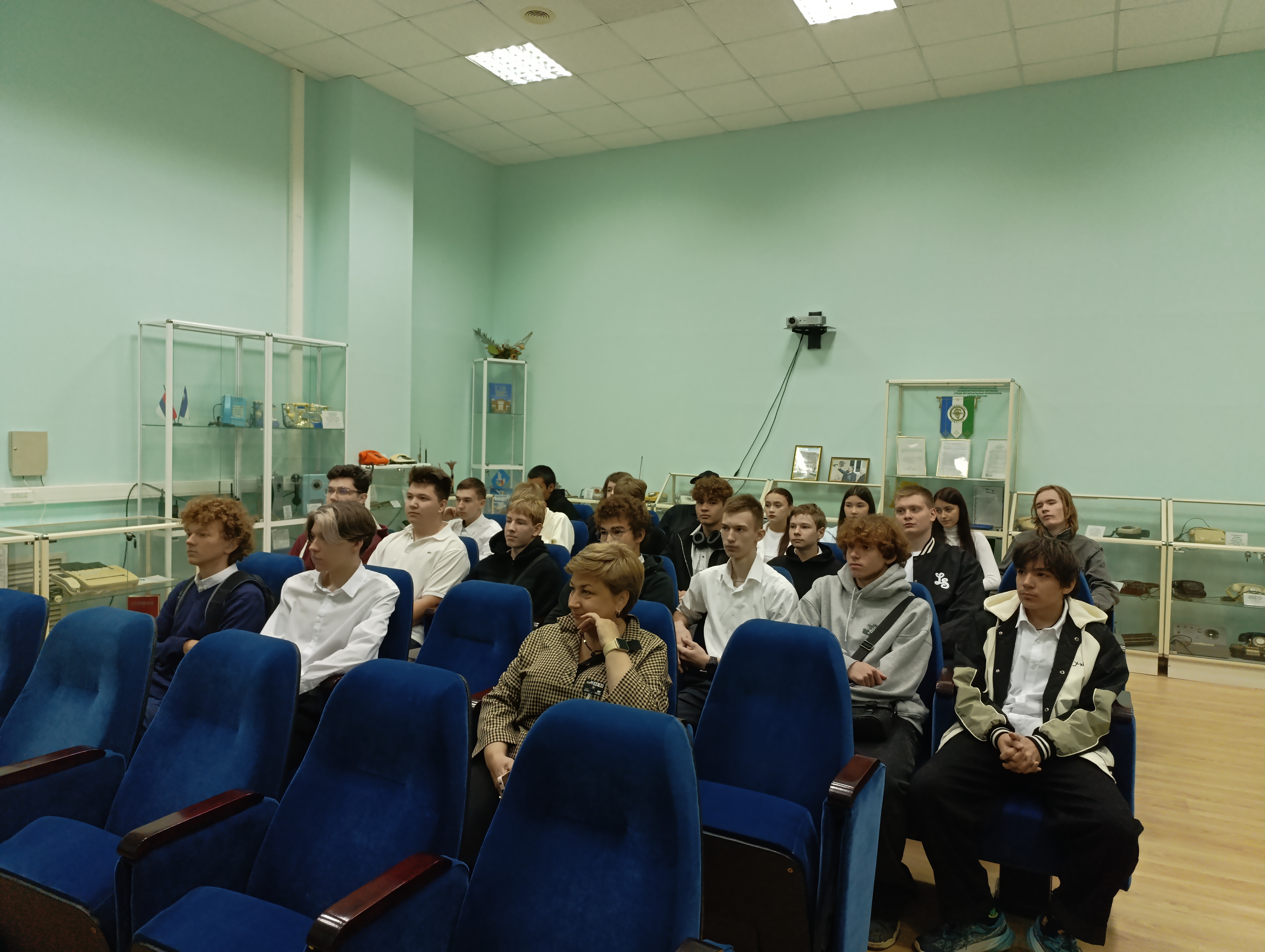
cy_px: 476
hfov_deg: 73.8
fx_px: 842
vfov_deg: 59.0
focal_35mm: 23
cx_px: 632
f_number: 1.6
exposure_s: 1/50
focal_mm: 6.14
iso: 640
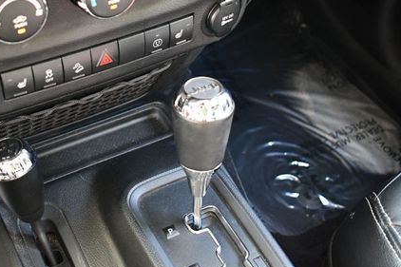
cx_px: 127
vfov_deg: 26.9
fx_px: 557
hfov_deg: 39.1
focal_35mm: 50
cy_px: 95
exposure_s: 1/100
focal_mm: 22
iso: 3200
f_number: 3.8
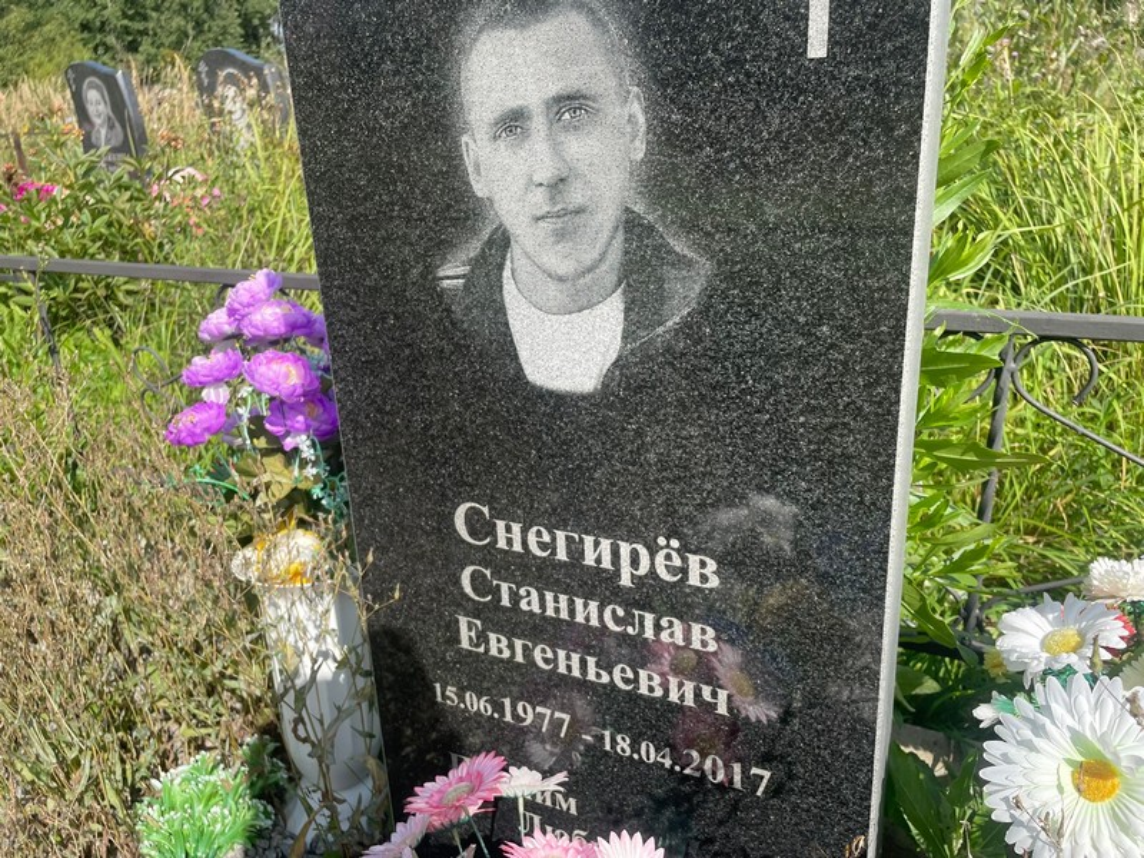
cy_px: 429
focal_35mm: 26
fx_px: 859
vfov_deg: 53.1
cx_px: 572
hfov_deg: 67.3
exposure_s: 1/1715
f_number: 1.6
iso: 32
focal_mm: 4.2
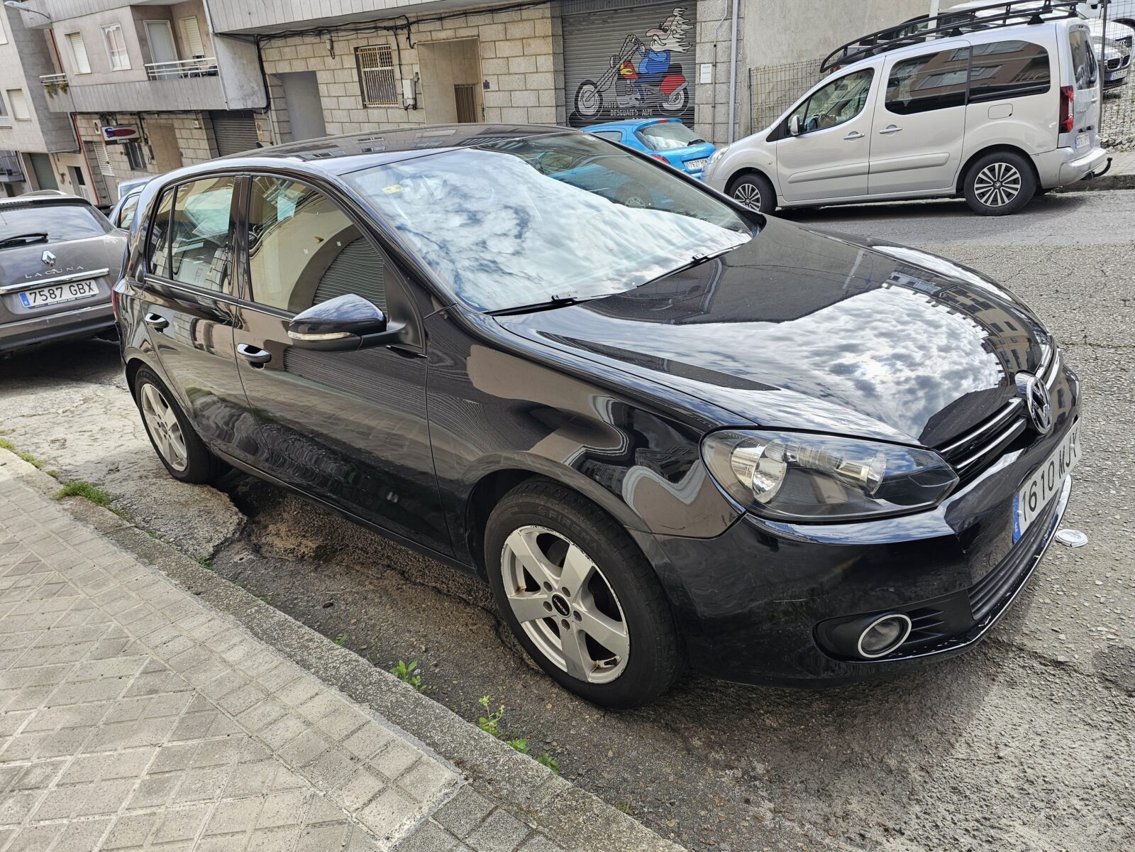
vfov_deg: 58.9
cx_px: 568
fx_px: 754
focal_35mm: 23
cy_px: 426
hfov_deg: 73.9
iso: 20
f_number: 1.7
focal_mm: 6.3
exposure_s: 1/210
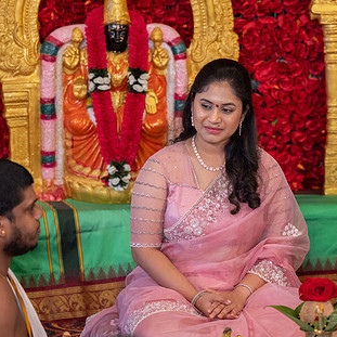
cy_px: 166
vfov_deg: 13.1
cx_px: 225
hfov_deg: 13.1
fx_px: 1465
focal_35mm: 133
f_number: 2.8
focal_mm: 83
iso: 1250
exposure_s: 1/200
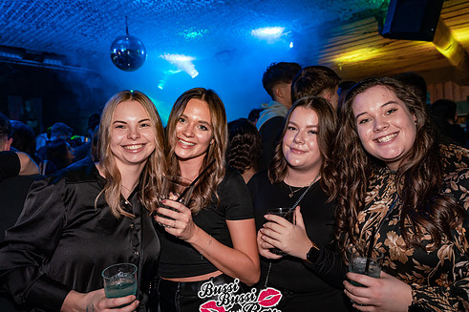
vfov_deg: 49.5
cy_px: 157
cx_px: 239
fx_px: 339
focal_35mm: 26
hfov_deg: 69.4
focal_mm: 22
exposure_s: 1/60
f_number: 4.5
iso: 1600
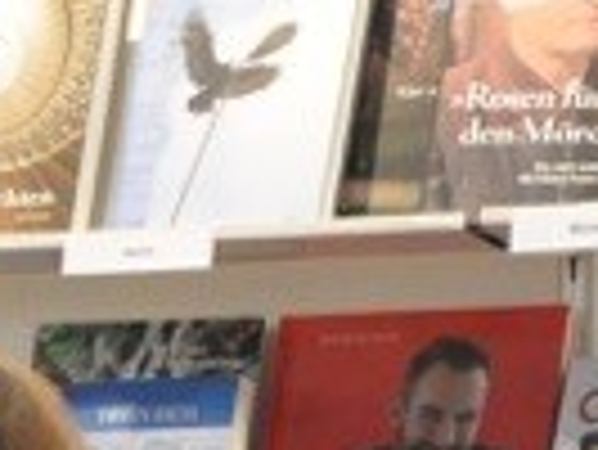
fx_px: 7660
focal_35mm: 443
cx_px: -1646
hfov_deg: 4.2
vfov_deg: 3.4
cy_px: 666
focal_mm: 40
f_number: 4.5
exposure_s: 1/100
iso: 3200
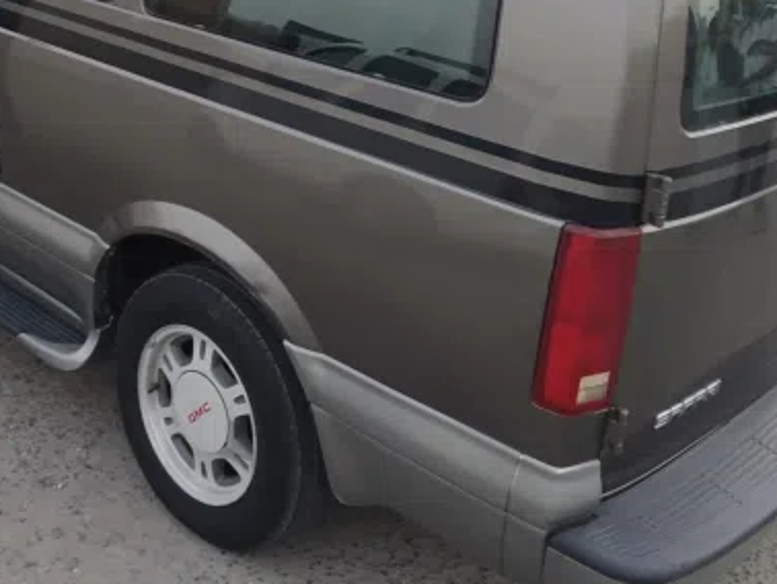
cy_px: 154
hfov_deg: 42.5
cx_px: 282
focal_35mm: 44
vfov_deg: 32.4
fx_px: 988
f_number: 1.8
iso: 200
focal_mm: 3.98
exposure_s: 1/50
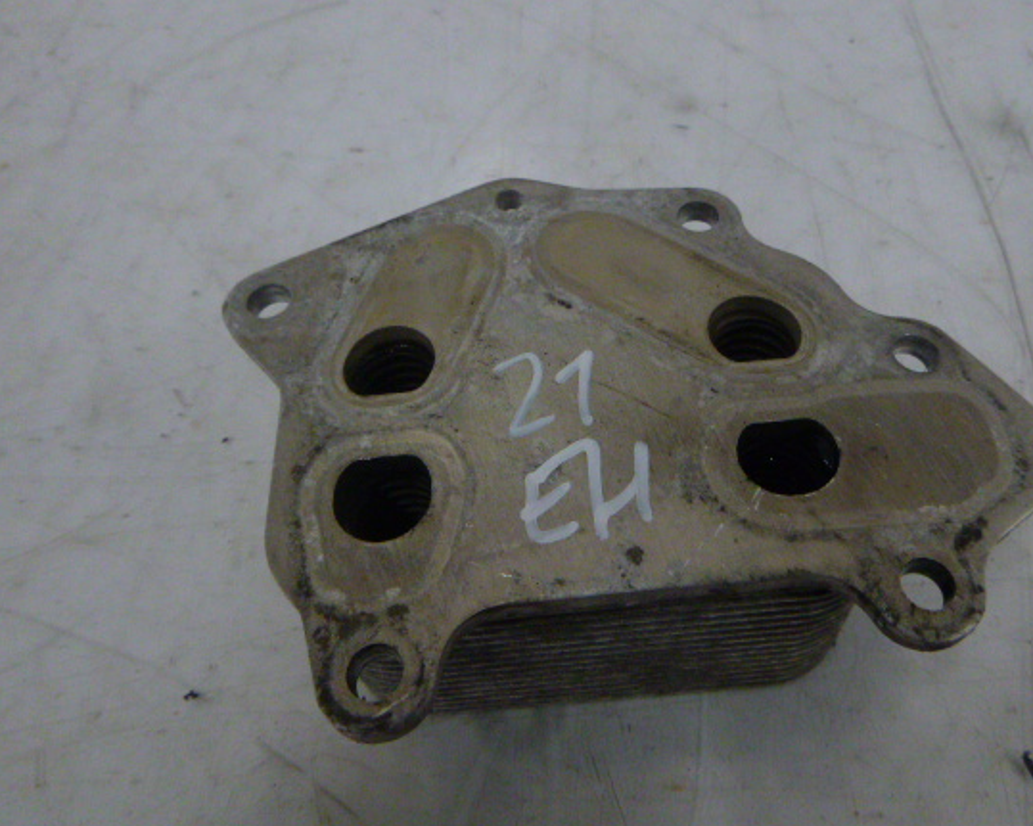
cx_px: 596
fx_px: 886
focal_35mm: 29
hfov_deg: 60.2
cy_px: 408
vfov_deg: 50.0
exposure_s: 1/30
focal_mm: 4.5
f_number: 3.9
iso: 400
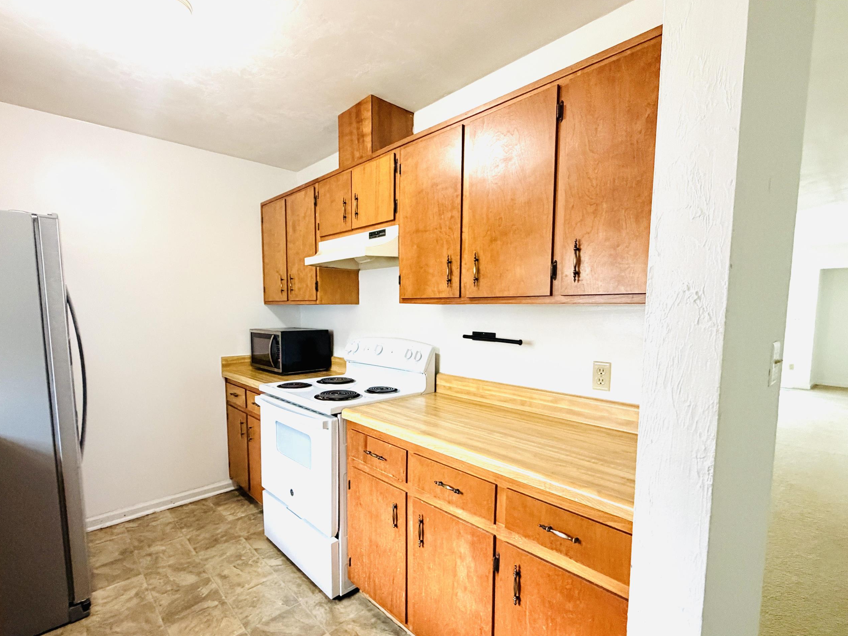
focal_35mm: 17
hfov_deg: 91.0
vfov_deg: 74.5
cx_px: 420
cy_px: 350
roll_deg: +0.3
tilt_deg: -6.4
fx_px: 416
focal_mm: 2.22
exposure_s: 1/60
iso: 500
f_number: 2.2
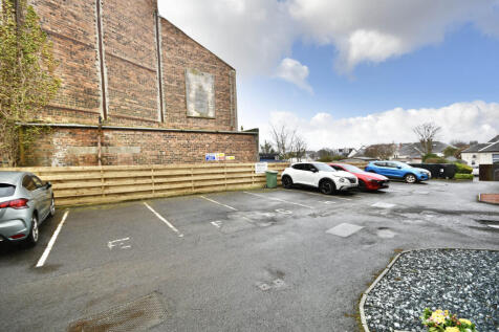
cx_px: 250
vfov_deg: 77.3
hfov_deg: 100.4
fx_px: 208
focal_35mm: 15
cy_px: 166
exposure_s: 1/60
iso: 100
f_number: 6.3
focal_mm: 10
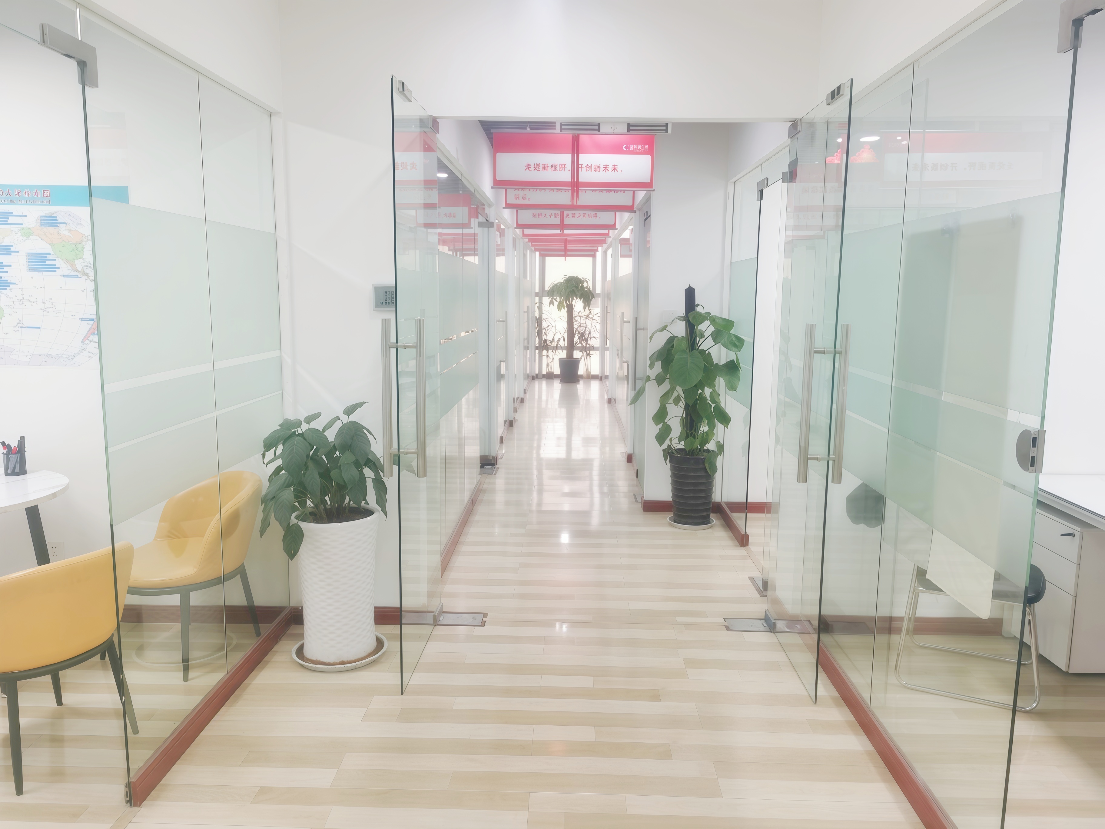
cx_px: 552
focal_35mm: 27
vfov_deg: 51.4
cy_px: 414
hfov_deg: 65.3
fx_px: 862
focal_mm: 5.56
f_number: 1.6
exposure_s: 1/100
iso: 100
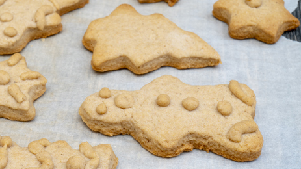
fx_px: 654
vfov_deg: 14.7
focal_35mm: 82
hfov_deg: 25.6
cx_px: 77
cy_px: 95
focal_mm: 50
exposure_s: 1/100
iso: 50
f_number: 16
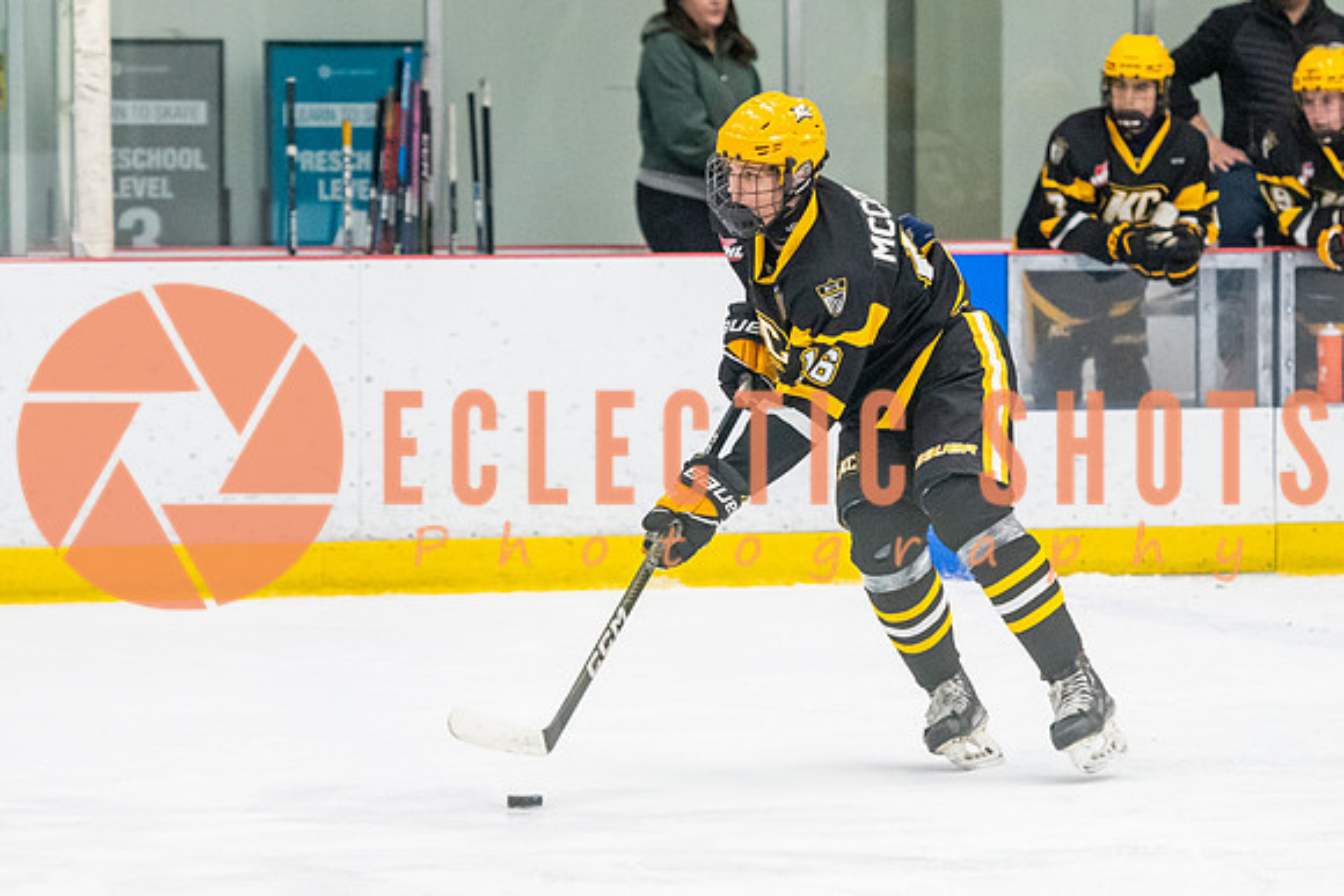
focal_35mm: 246
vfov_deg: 5.6
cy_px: 434
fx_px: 9174
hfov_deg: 8.4
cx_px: 840
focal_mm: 122
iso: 4000
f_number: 2.8
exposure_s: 1/800
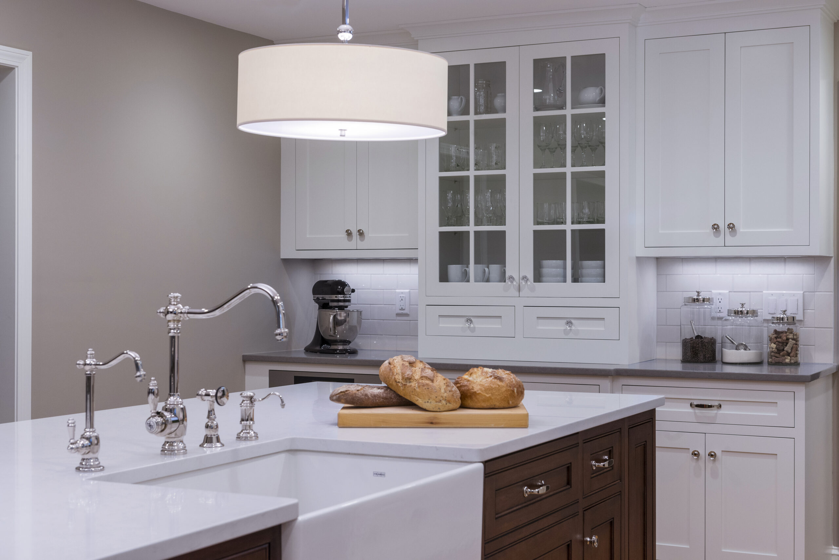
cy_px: 280
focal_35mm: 55
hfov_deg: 36.2
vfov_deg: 24.6
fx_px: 1282
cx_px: 420
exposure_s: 1/10
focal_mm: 55
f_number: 9.5
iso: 800
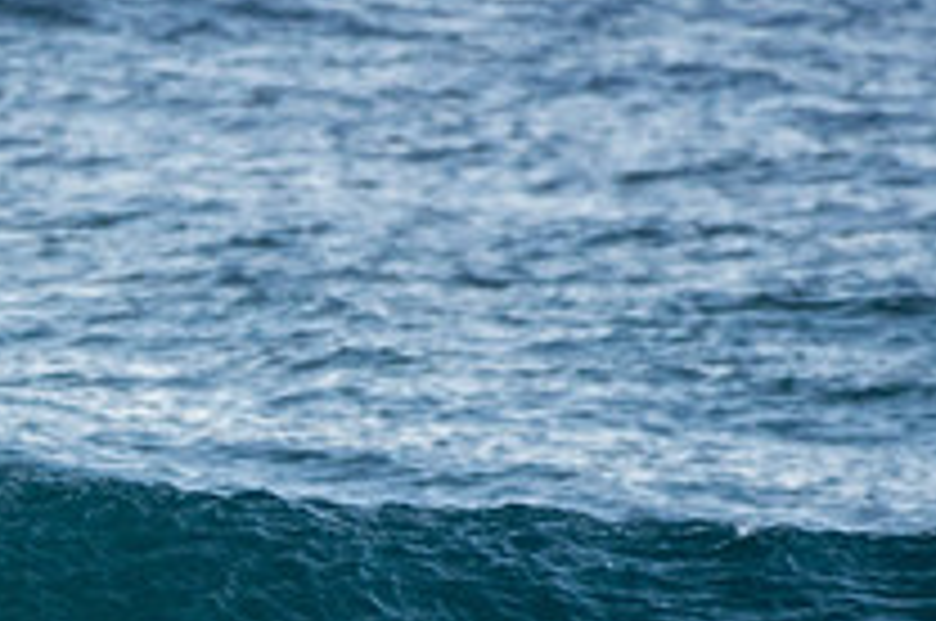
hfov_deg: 1.0
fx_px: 54411
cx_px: -63
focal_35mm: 2096
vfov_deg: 0.7
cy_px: 700
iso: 1400
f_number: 5.6
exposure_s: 1/1250
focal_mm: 500
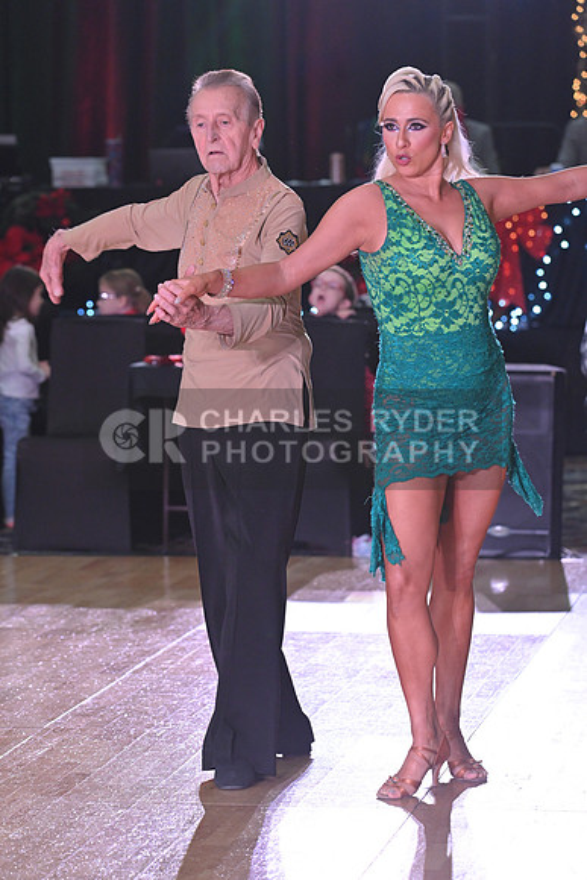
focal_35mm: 160
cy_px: 440
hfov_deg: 8.6
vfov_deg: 12.8
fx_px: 3911
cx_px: 294
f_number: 5
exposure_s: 1/320
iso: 2000
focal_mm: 160
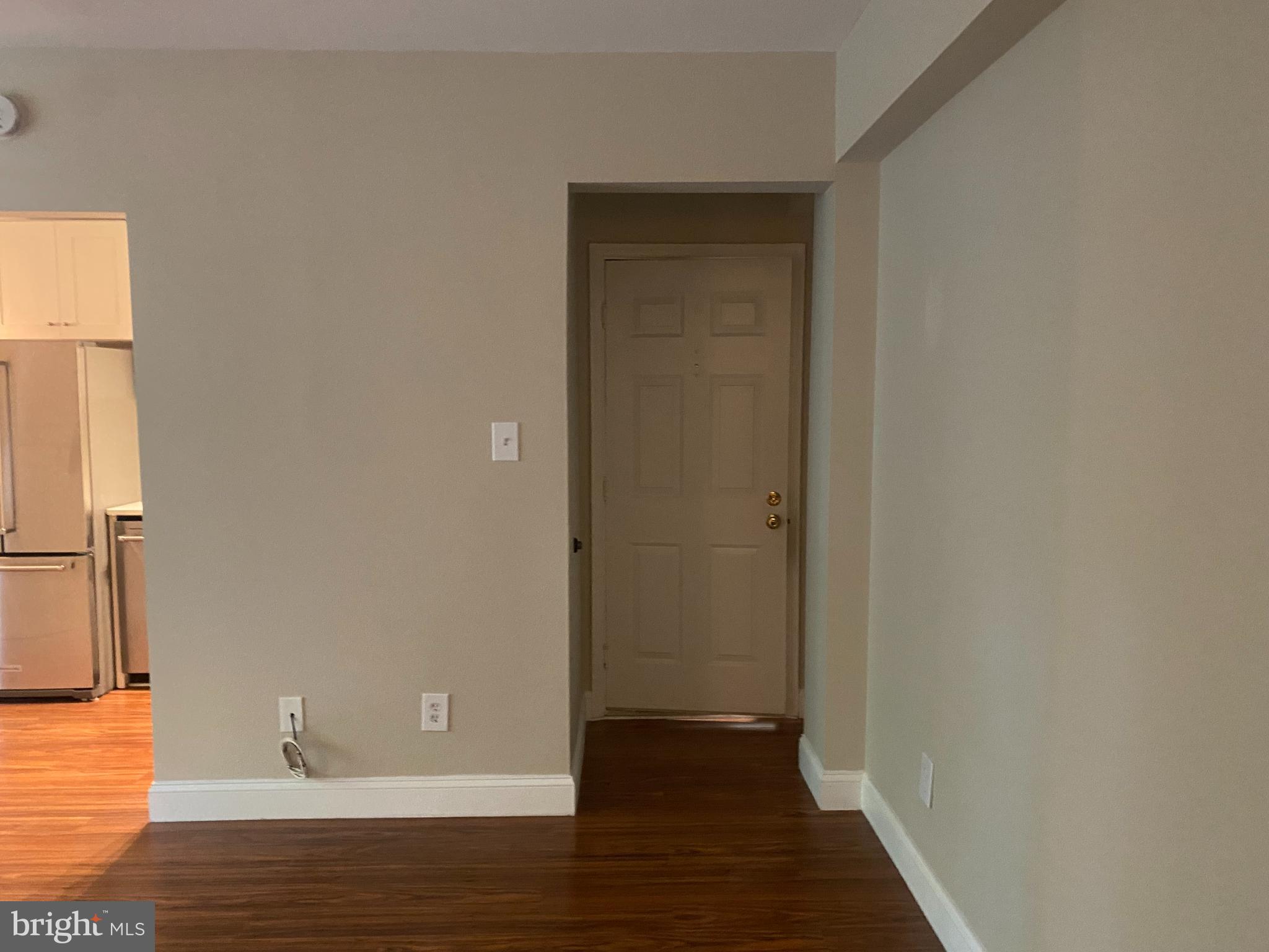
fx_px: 953
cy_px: 476
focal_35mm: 26
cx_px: 634
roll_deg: +0.1
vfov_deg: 53.1
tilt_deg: -5.5
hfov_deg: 67.3
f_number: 1.8
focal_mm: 4.25
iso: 500
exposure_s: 1/30
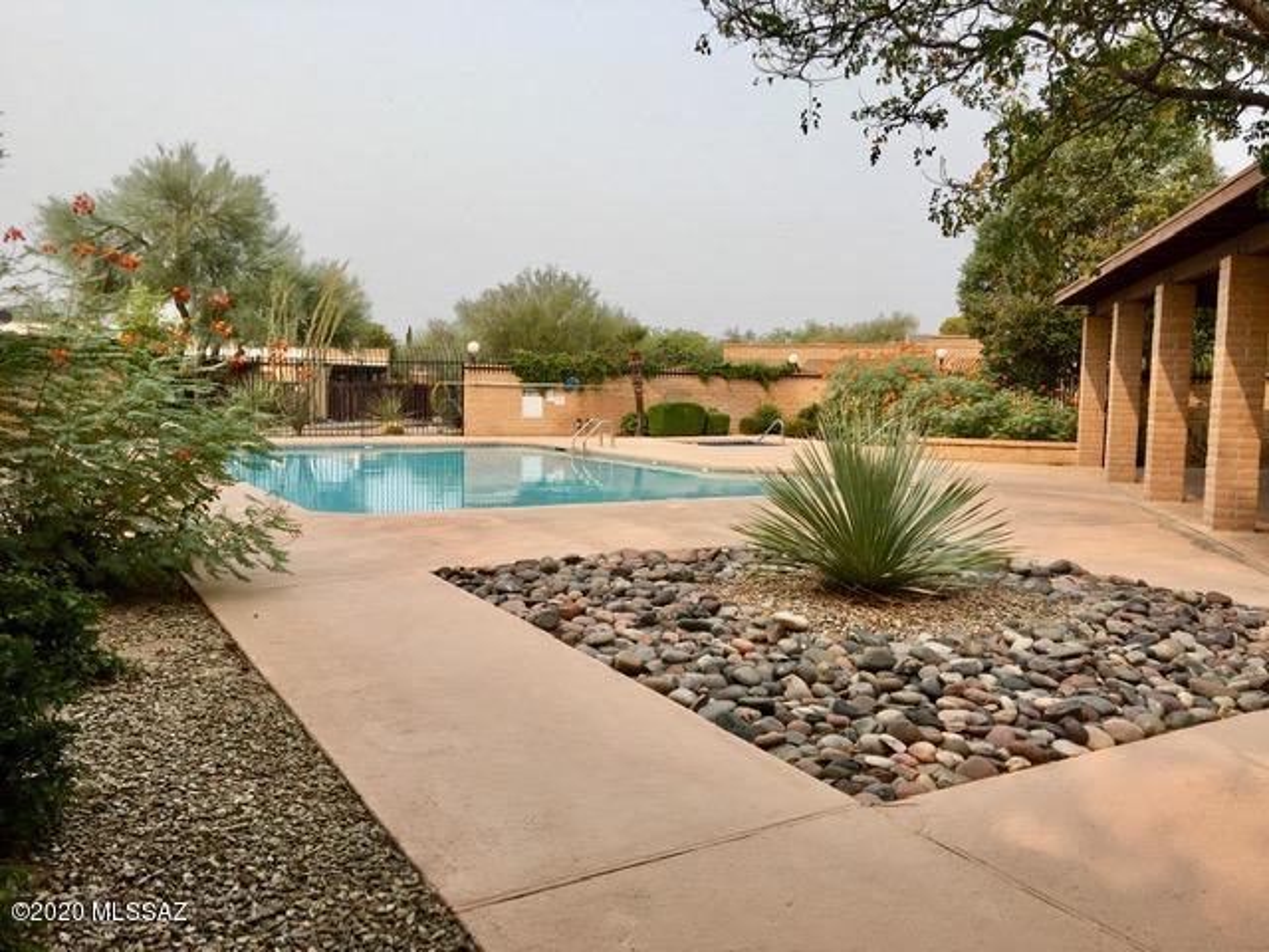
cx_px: 634
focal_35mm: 29
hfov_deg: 61.7
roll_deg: -0.9
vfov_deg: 48.2
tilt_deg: -5.5
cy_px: 476
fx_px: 1063
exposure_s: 1/1399
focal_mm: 4.15
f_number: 2.2
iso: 25
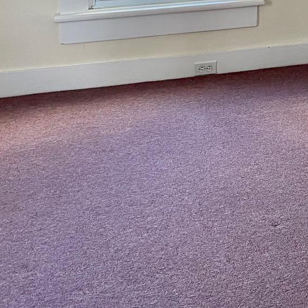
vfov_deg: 19.3
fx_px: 836
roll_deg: -1.4
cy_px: -91
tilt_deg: -5.7
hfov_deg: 18.8
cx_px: 438
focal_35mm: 83
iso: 125
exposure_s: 1/60
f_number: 1.8
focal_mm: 4.25
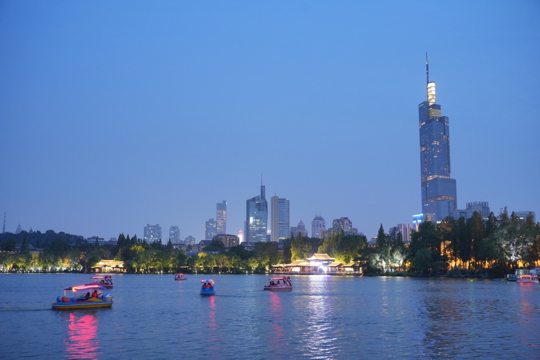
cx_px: 270
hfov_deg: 49.6
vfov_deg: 34.2
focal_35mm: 39
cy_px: 180
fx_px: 585
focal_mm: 39
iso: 1250
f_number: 4.5
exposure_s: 1/6
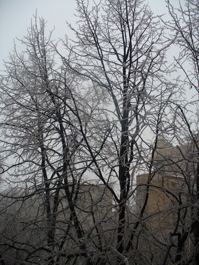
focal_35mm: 37
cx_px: 100
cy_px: 132
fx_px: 283
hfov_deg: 38.7
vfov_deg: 50.1
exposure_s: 1/125
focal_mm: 6.1
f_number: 2.8
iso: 80
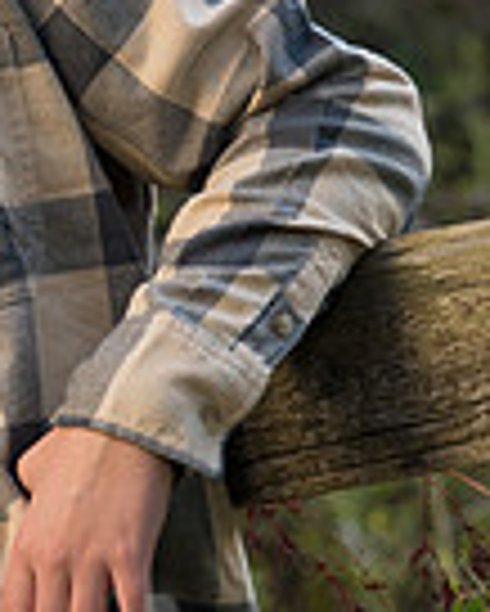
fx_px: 11136
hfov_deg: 2.5
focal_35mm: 615
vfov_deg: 3.1
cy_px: 184
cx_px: -609
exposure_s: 1/250
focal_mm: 100
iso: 250
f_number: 4.5
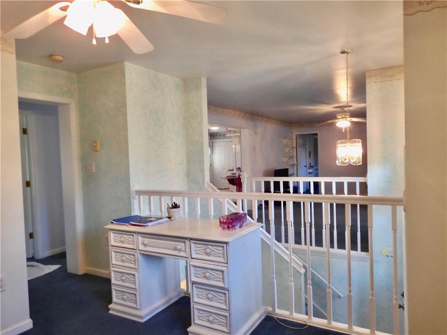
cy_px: 168
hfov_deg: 71.6
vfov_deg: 56.8
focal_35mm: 24
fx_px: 310
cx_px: 224
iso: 400
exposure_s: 1/30
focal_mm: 4.3
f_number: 3.4
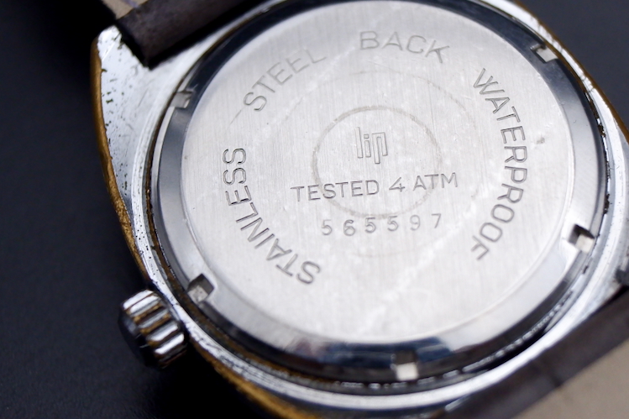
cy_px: 202
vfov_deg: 12.8
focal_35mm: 107
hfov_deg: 19.1
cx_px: 329
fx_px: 1869
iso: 2000
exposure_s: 1/4000
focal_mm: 39
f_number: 4
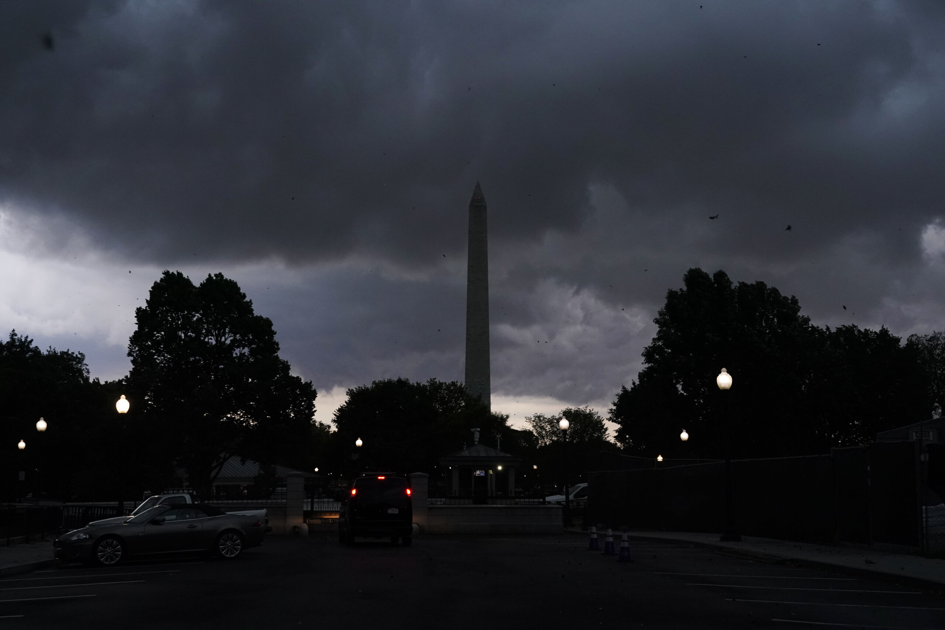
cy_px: 315
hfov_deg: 44.5
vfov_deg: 30.5
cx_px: 472
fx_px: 1155
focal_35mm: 44
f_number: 4
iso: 3200
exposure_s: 1/250
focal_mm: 44
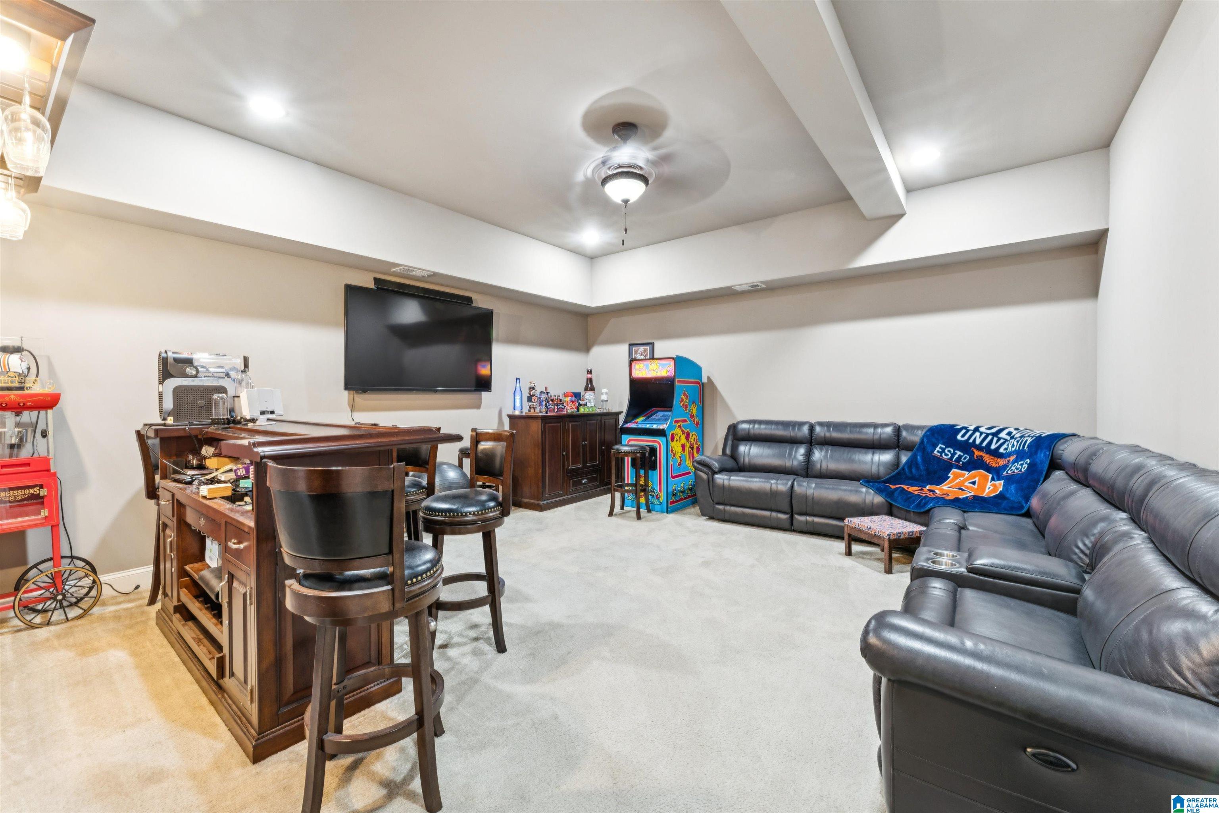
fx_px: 474
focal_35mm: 14
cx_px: 610
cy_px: 406
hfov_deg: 104.3
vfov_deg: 81.2
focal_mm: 14
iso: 400
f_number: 13
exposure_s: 1.3
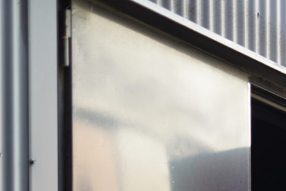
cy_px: 471
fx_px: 1343
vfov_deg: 7.5
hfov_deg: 12.0
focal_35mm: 169
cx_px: 321
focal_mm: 50
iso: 125
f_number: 2
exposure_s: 1/250
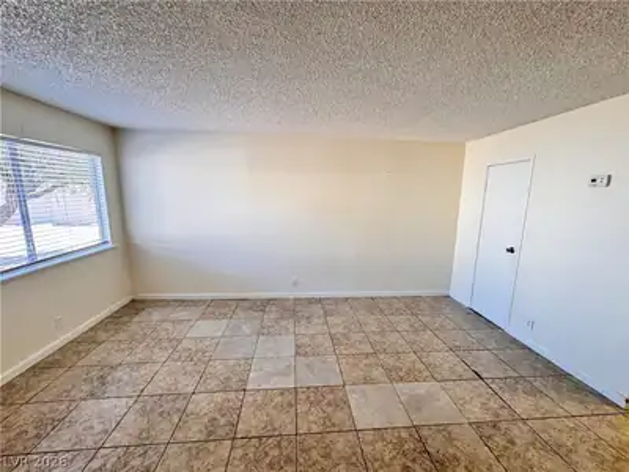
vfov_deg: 85.7
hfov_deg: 102.1
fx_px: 254
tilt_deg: -11.2
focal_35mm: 14
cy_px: 236
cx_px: 314
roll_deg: -0.9
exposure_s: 1/120
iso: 160
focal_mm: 2.22
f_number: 2.2
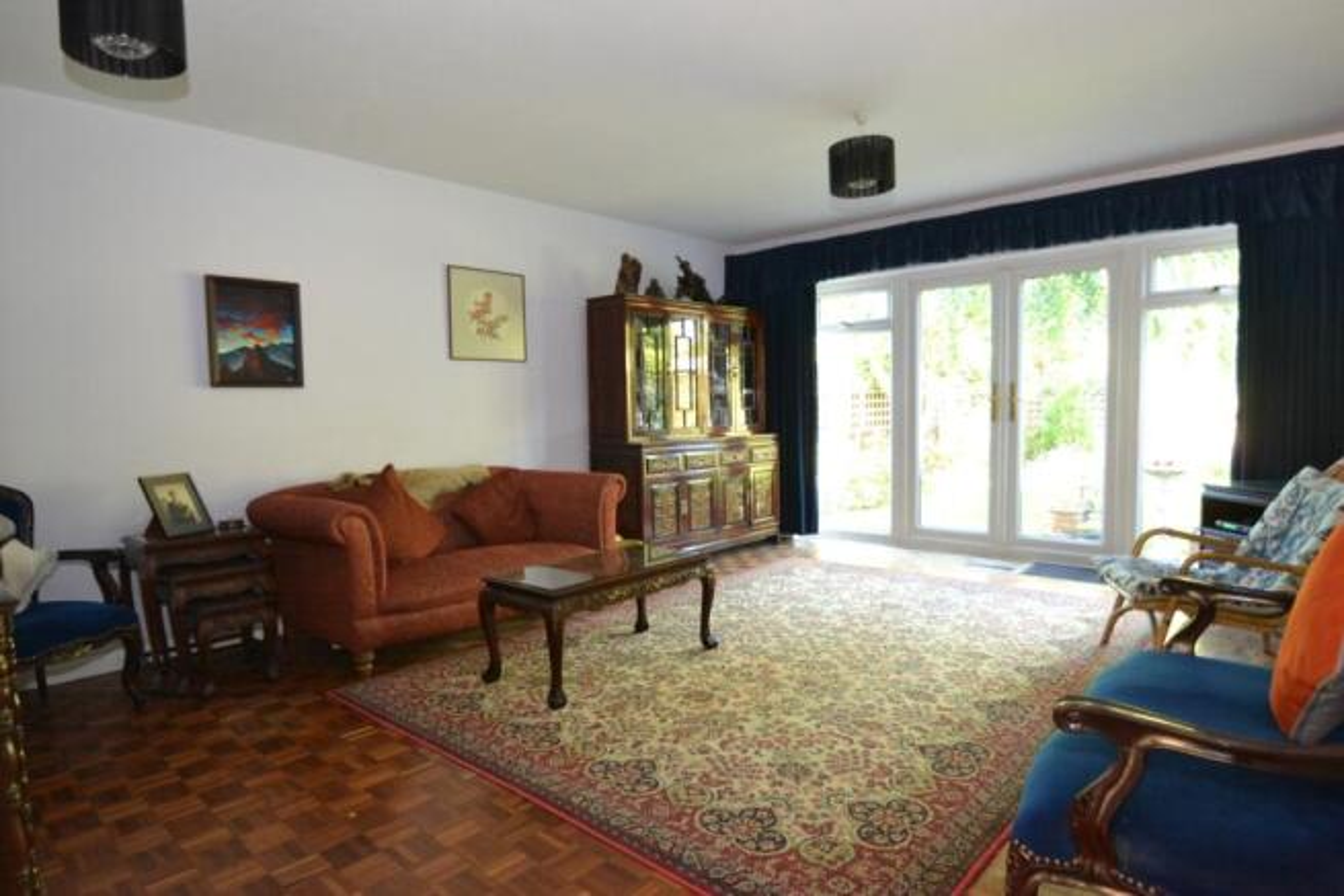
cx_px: 672
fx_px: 728
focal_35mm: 20
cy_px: 448
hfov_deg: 85.4
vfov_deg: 63.2
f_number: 3.8
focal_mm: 13
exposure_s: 1/60
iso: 1800
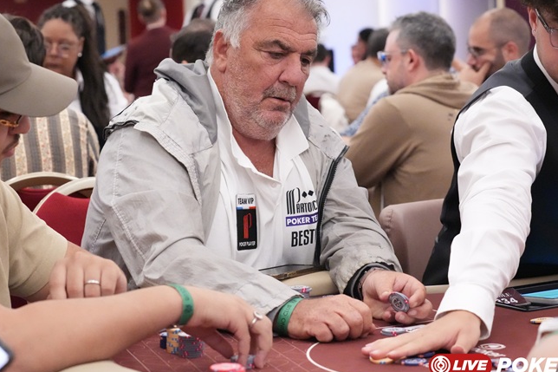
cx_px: 243
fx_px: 1348
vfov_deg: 15.7
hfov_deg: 23.4
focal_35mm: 87
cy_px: 157
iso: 20000
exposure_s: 1/400
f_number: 5.6
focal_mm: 70
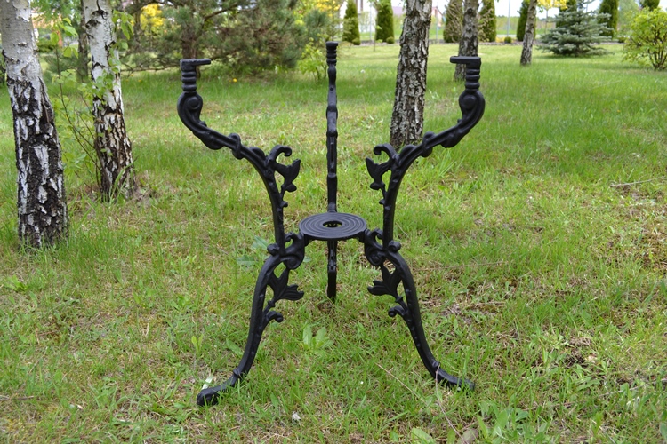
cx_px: 334
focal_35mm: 30
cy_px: 222
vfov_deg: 43.6
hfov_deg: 61.9
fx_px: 556
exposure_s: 1/125
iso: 100
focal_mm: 20
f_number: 5.6
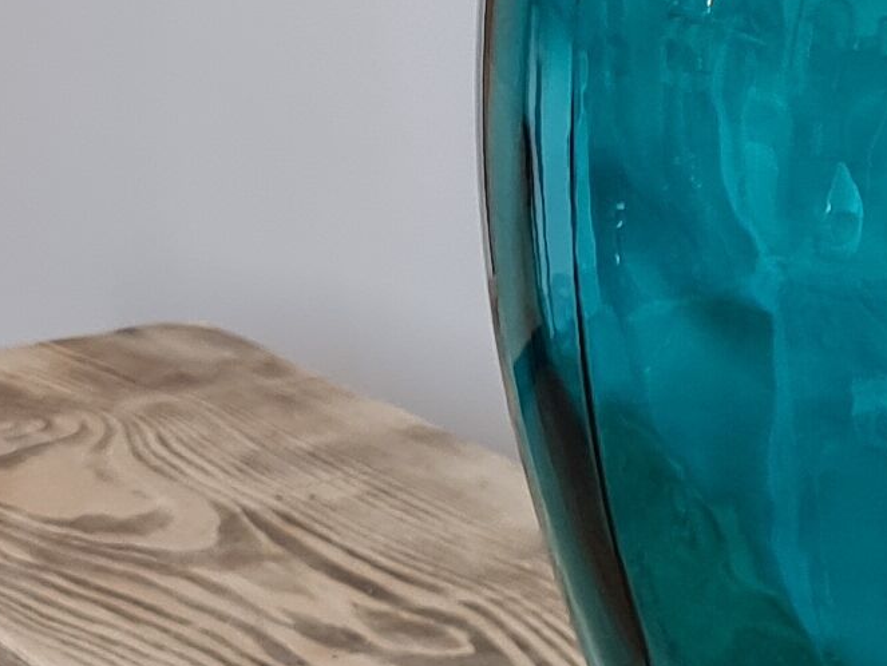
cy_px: -4
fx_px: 4051
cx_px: 1505
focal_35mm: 158
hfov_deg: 11.7
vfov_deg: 9.3
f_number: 1.8
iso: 125
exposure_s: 1/50
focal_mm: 5.4
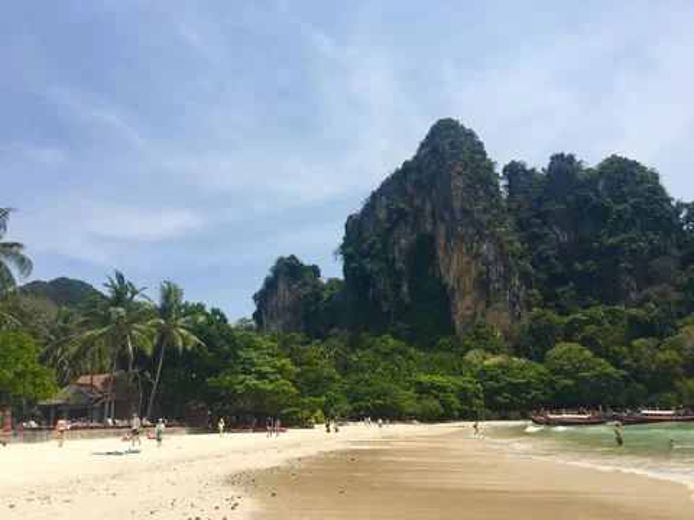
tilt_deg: +16.6
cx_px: 347
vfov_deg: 48.2
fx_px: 581
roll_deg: +2.3
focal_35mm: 29
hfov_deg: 61.7
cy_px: 260
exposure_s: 1/2198
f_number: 2.2
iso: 25
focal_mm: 4.15
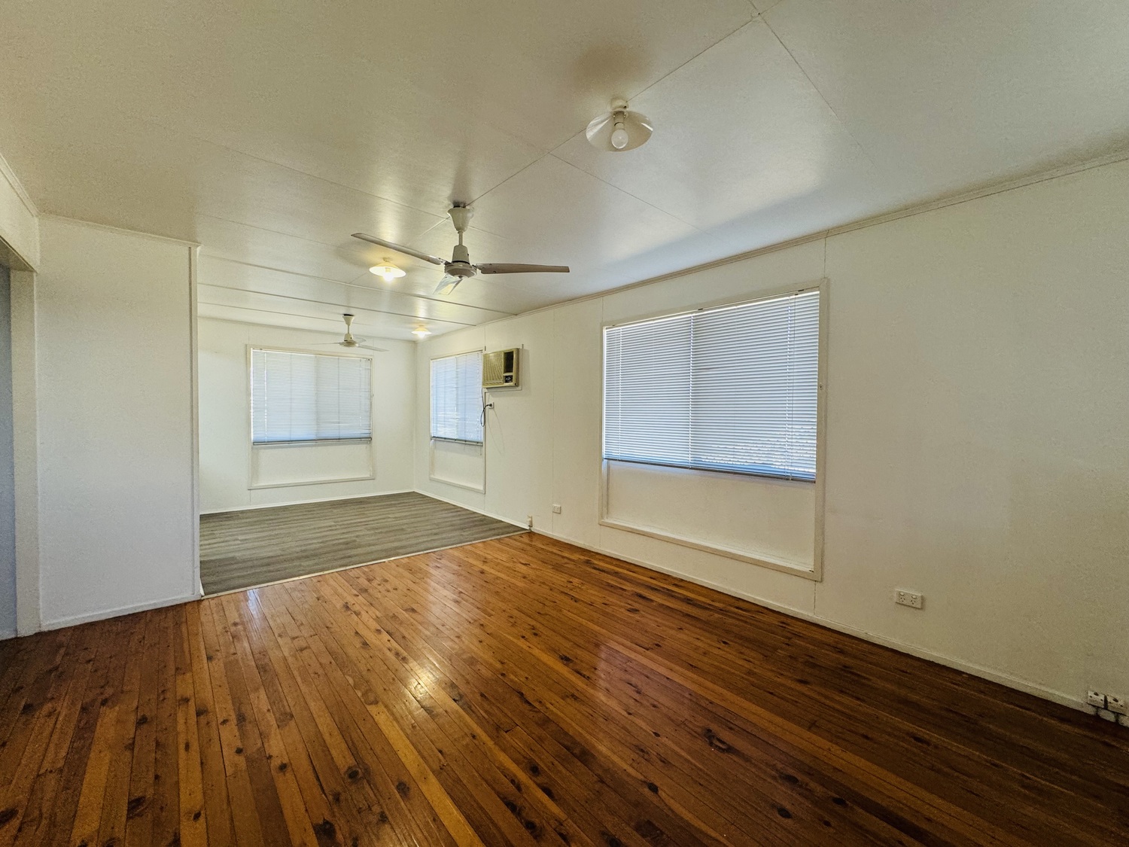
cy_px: 424
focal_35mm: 14
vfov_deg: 85.7
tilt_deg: -1.1
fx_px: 457
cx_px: 564
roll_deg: -0.3
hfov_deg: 102.1
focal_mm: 2.22
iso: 200
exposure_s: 1/100
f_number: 2.2
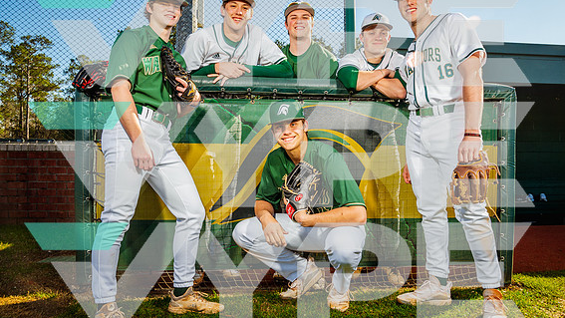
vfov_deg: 33.7
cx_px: 265
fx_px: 524
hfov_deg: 56.6
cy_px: 153
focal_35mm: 35
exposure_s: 1/125
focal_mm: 30
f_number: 10
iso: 100
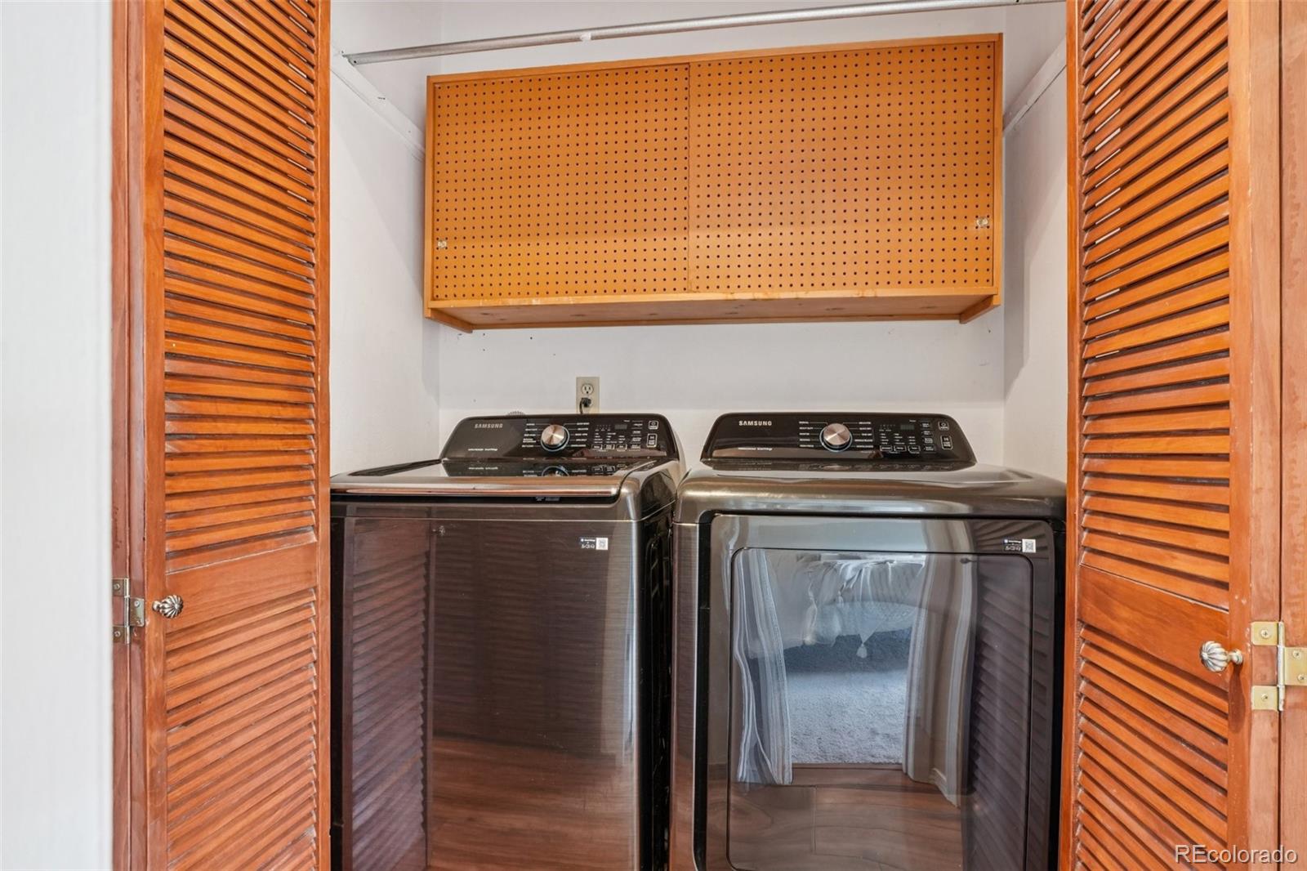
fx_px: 599
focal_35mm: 16
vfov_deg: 72.0
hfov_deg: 95.0
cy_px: 436
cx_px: 654
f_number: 8
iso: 800
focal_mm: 11
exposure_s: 1/3
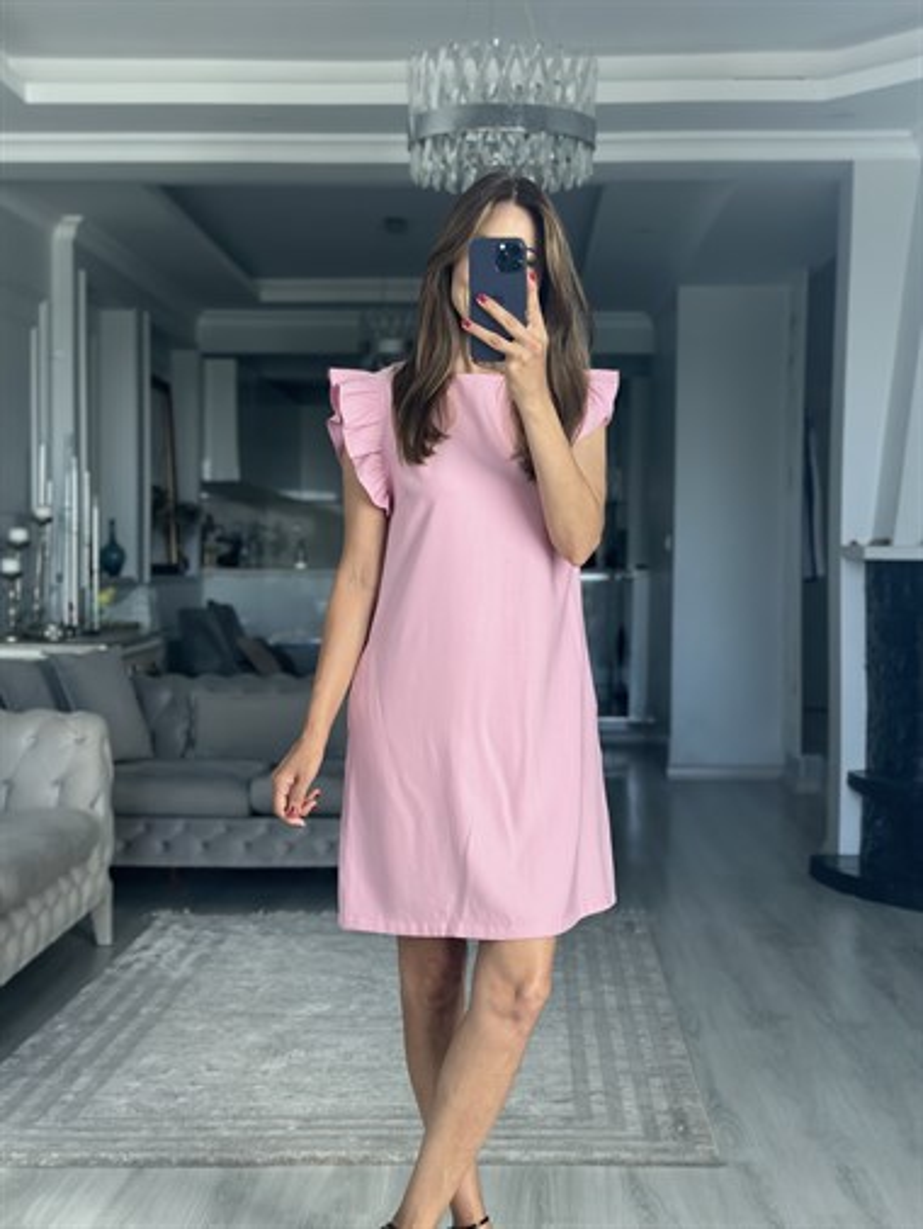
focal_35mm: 48
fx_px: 1705
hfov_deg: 30.3
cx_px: 462
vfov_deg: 39.6
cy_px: 614
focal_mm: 6.86
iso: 64
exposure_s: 1/154
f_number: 1.78
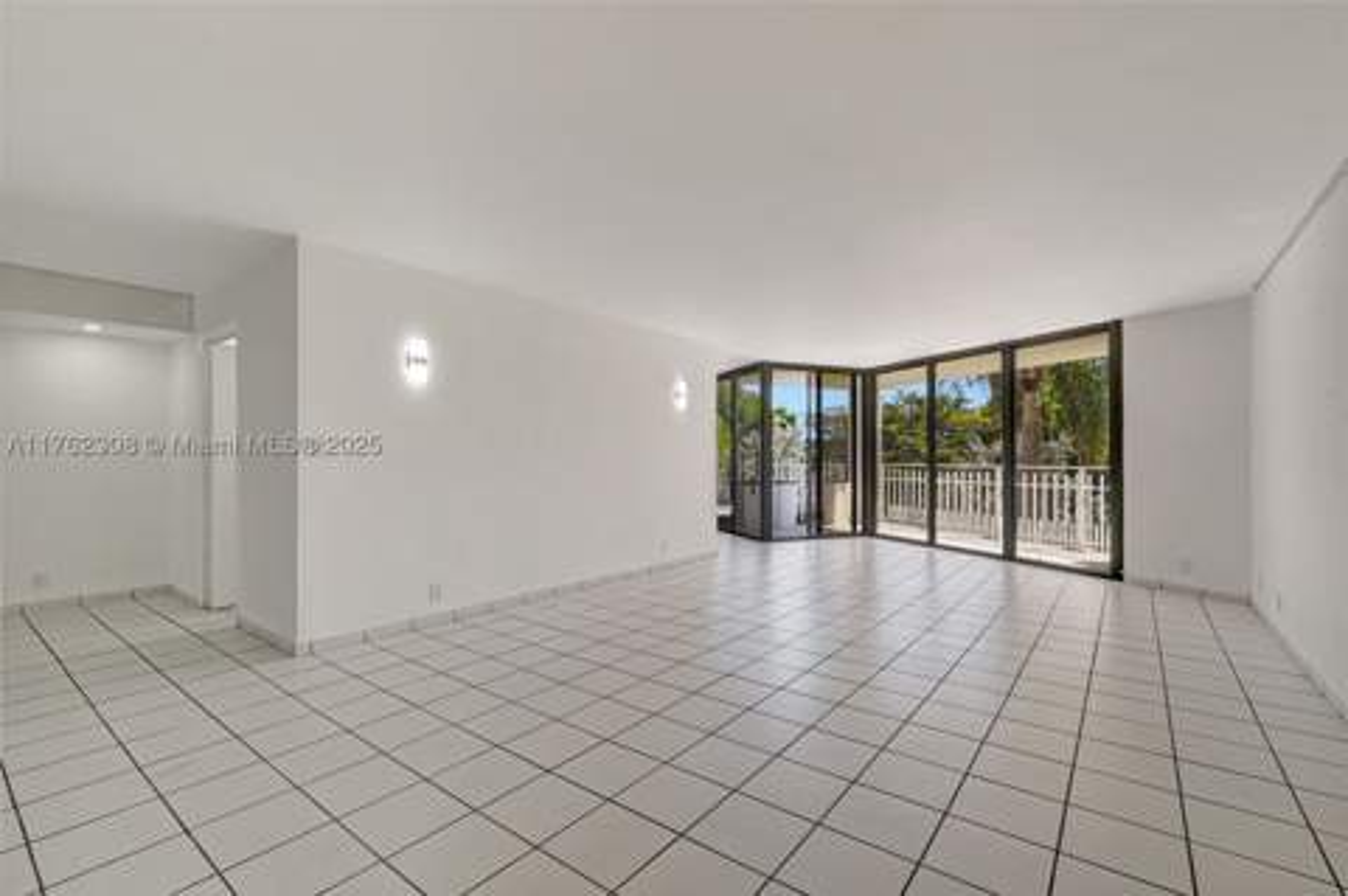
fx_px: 598
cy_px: 448
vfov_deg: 73.6
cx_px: 674
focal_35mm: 16
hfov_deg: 96.8
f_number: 14
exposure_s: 1/30
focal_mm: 16
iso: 640
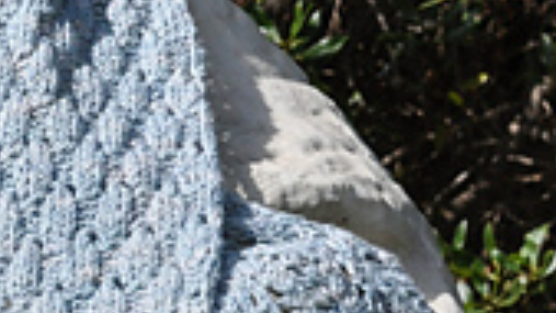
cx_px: -100
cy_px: 339
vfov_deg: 4.6
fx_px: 3862
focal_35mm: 262
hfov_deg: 8.2
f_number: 8
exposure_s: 1/4000
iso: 900
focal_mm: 44
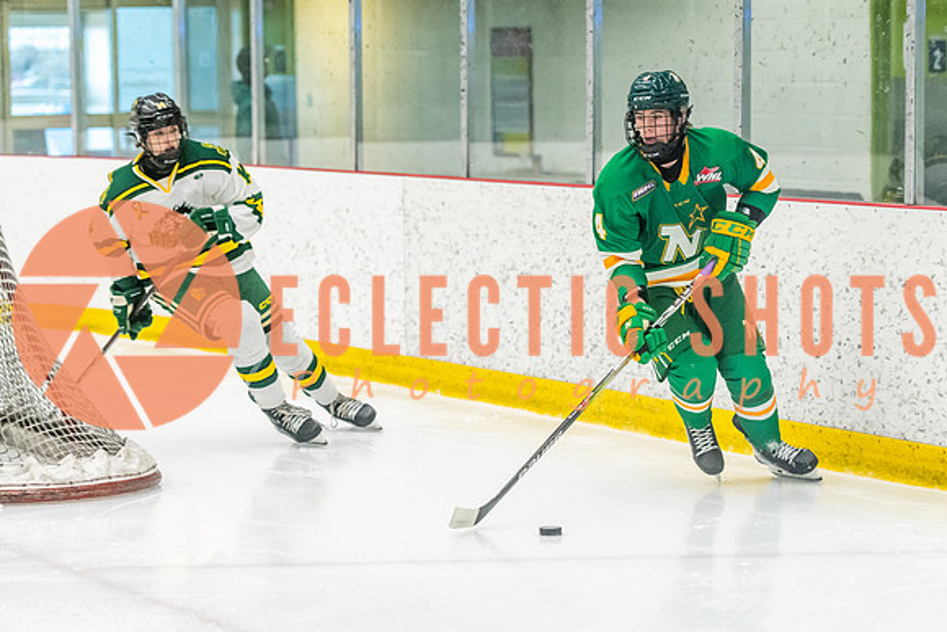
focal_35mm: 131
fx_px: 3444
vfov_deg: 10.5
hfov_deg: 15.6
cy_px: 352
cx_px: 573
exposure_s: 1/800
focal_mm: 105
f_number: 2.8
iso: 3200
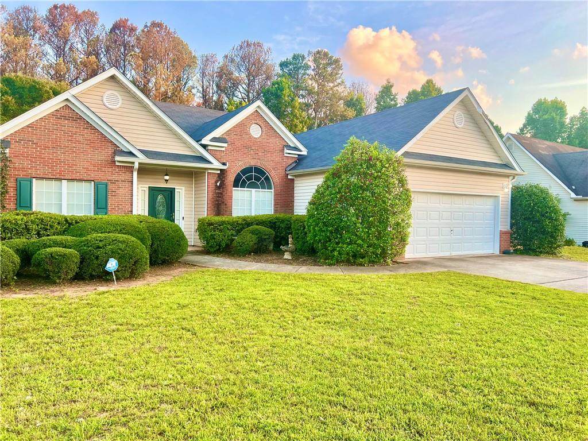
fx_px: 442
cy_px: 220
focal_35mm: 26
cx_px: 294
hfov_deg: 67.3
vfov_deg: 53.1
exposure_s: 1/181
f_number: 1.5
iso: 40
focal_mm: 5.7
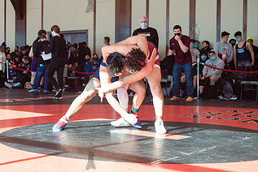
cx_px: 90
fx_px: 459
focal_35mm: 64
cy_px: 77
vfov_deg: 21.3
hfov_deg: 31.2
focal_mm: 35
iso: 400
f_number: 3.2
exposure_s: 1/400
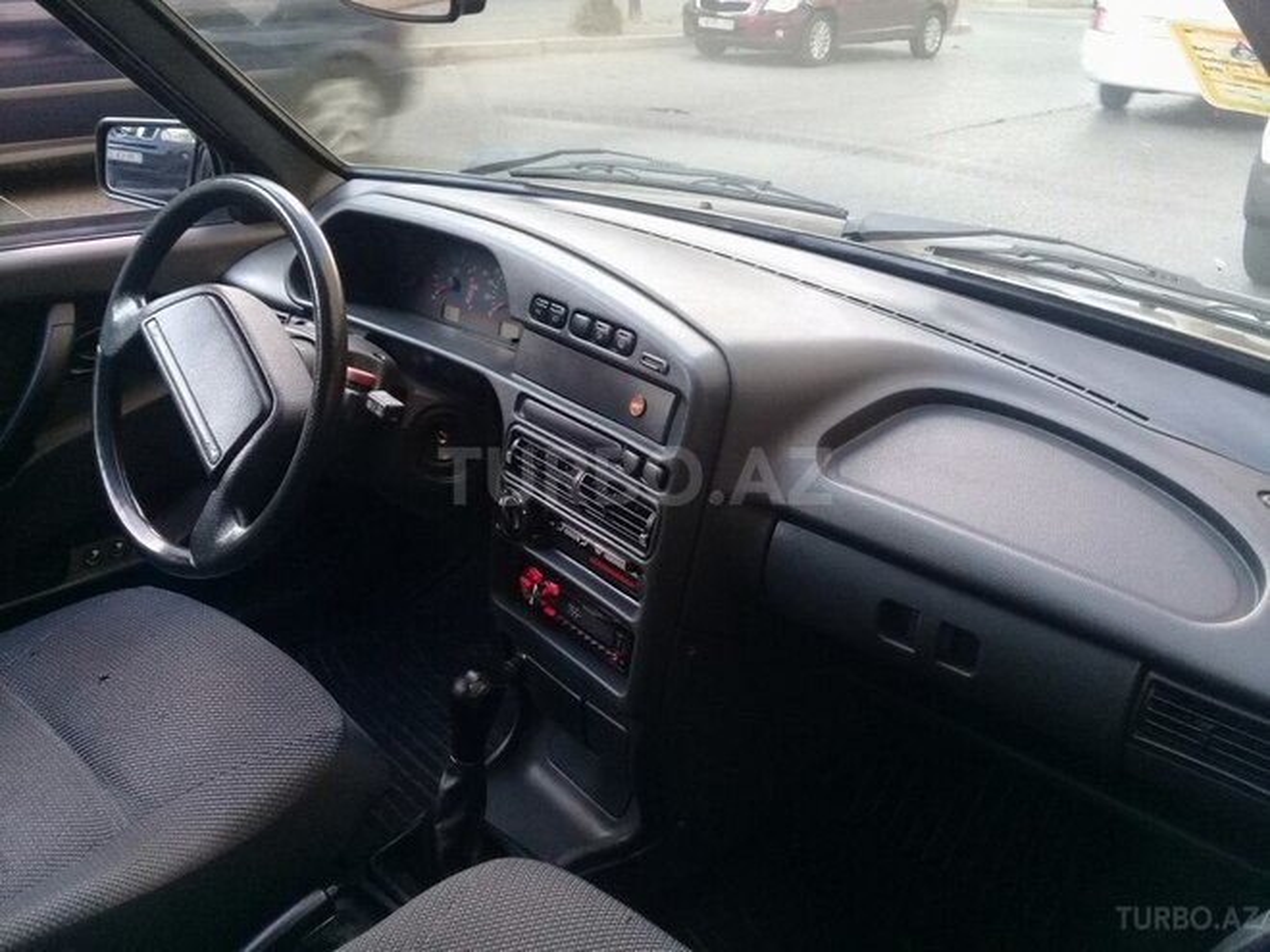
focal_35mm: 31
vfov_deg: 45.4
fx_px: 1137
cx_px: 635
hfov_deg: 58.4
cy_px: 476
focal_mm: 3.3
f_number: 2.2
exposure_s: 1/33
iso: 125
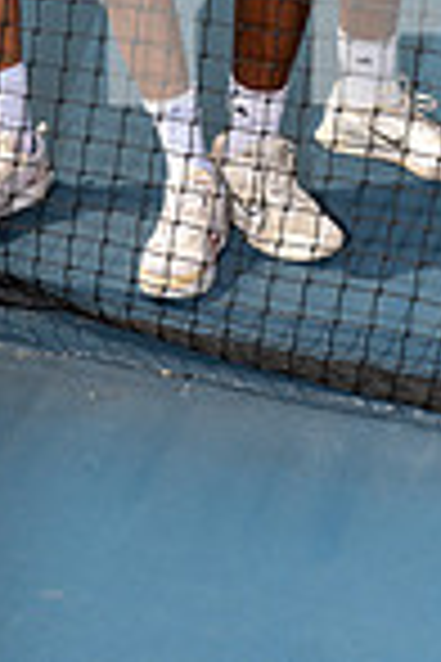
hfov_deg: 14.9
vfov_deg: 19.2
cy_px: -347
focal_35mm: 92
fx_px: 1690
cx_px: 270
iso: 100
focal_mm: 30
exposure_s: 1/250
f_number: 11
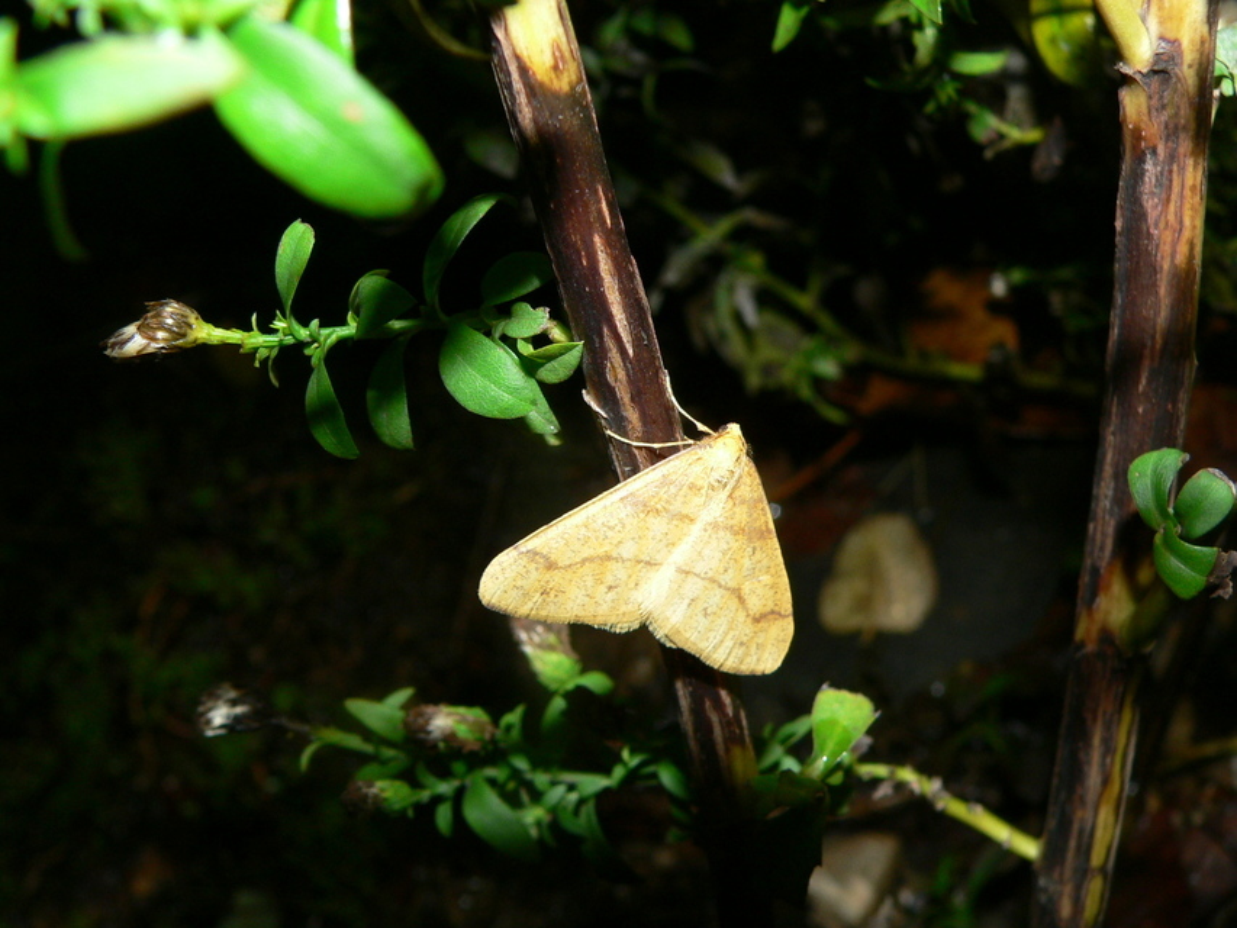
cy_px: 464
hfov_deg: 51.3
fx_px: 1287
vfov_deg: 39.7
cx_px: 618
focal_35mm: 36
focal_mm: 6
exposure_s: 1/60
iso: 100
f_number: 4
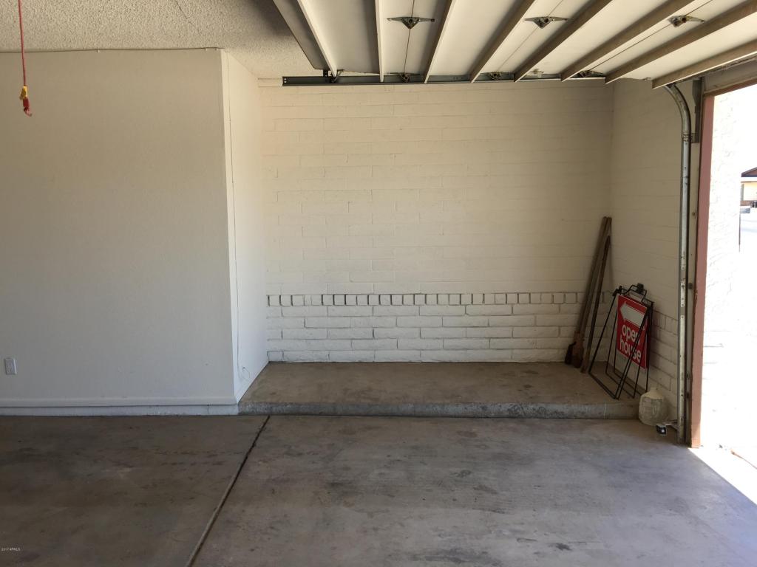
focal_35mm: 29
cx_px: 378
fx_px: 634
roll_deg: +0.3
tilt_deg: -6.0
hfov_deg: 61.7
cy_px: 284
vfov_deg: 48.2
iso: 25
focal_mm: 4.15
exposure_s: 1/192
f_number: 2.2
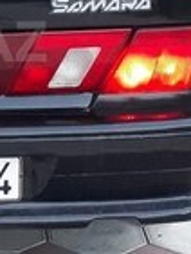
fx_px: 698
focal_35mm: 95
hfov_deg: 14.6
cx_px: -92
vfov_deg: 20.3
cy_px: 41
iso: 160
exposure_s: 1/33
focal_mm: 3.6
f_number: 1.9
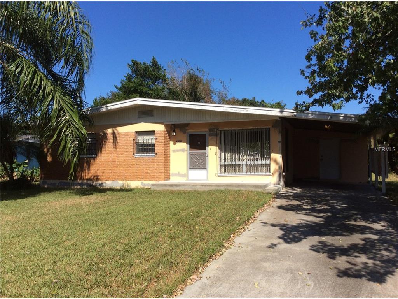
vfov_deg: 44.2
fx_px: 368
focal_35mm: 32
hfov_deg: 56.8
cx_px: 199
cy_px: 150
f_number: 2.4
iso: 32
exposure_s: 1/1590
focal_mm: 3.3
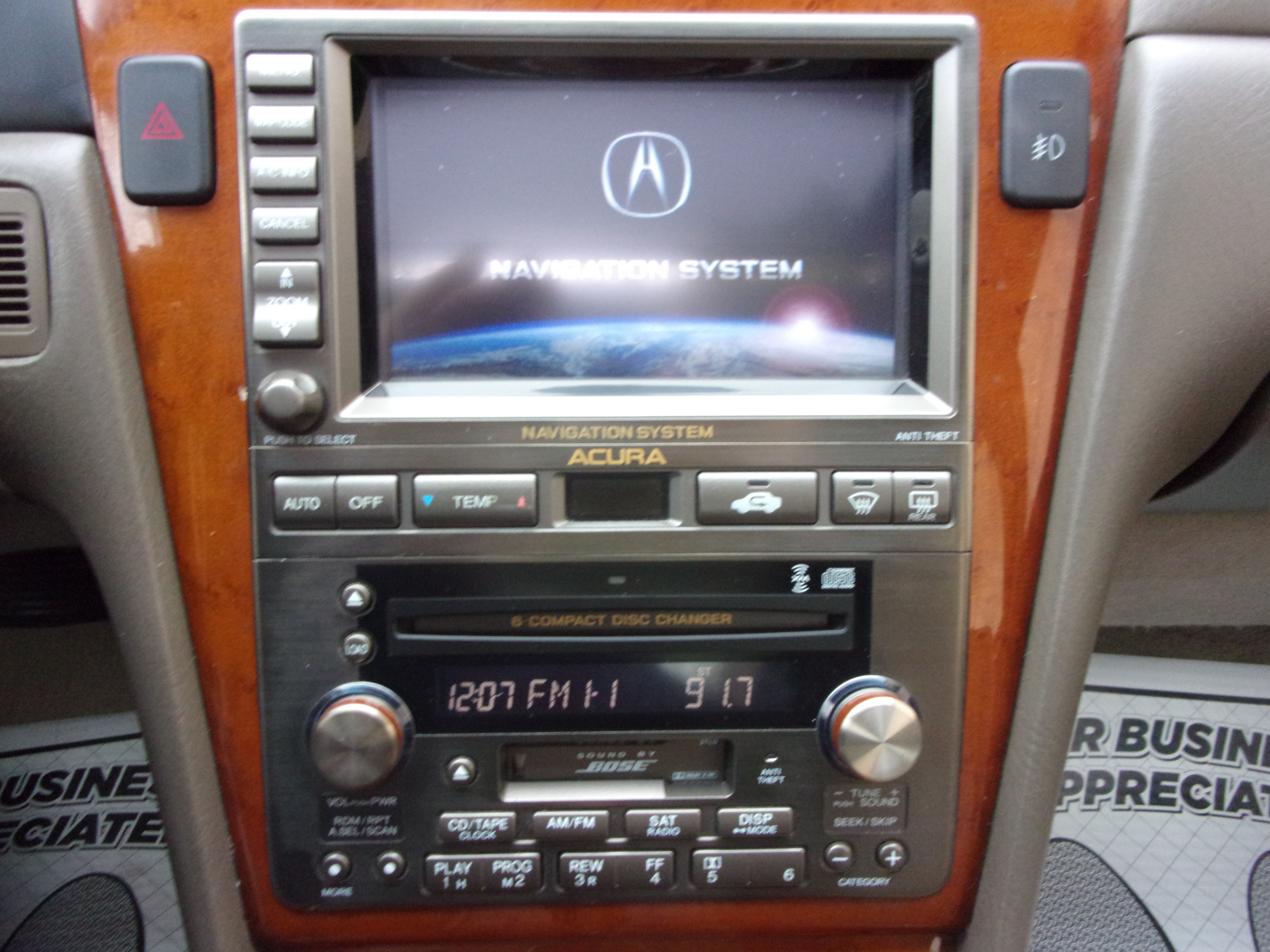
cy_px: 476
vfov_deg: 49.7
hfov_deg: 63.4
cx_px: 635
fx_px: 1027
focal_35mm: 28
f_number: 3.9
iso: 340
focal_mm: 5.1
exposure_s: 1/34
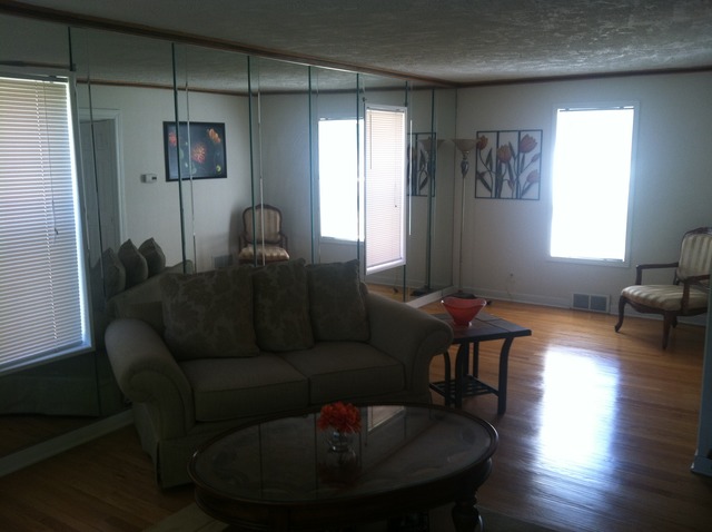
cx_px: 356
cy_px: 266
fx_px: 719
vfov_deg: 40.6
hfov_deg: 52.7
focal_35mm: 35
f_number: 2.8
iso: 80
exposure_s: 1/30
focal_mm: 3.85
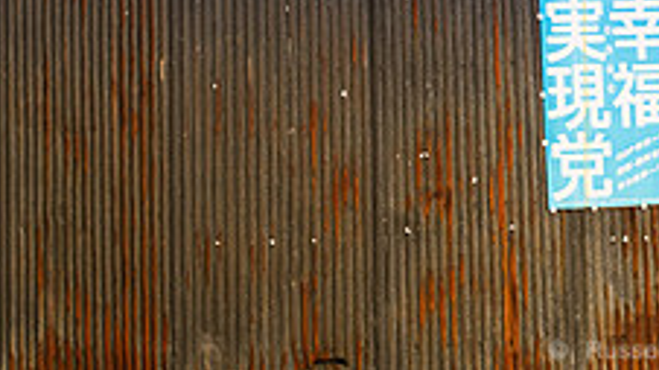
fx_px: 1642
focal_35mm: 94
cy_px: -191
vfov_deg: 12.2
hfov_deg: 22.6
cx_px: 219
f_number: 6.3
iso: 100
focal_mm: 35
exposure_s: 1/125
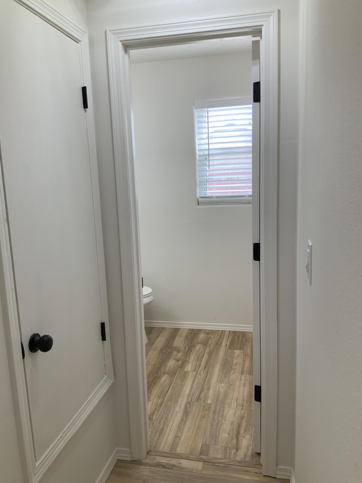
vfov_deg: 61.7
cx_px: 181
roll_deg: +2.0
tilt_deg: -8.5
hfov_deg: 48.2
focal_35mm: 29
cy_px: 242
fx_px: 404
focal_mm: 3
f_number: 1.8
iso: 64
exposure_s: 1/120
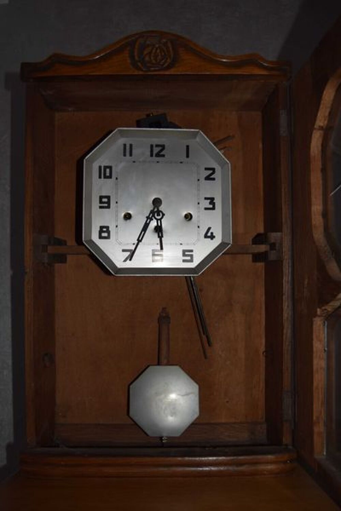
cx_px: 170
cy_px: 256
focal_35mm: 30
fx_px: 426
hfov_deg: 43.6
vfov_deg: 61.9
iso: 280
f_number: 3.5
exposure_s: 1/60
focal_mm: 20
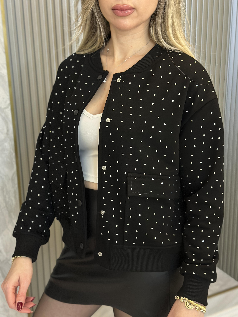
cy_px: 158
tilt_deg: -16.3
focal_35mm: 48
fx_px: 440
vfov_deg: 39.7
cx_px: 119
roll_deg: +0.5
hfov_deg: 30.3
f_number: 1.78
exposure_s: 1/33
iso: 500
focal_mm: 6.86
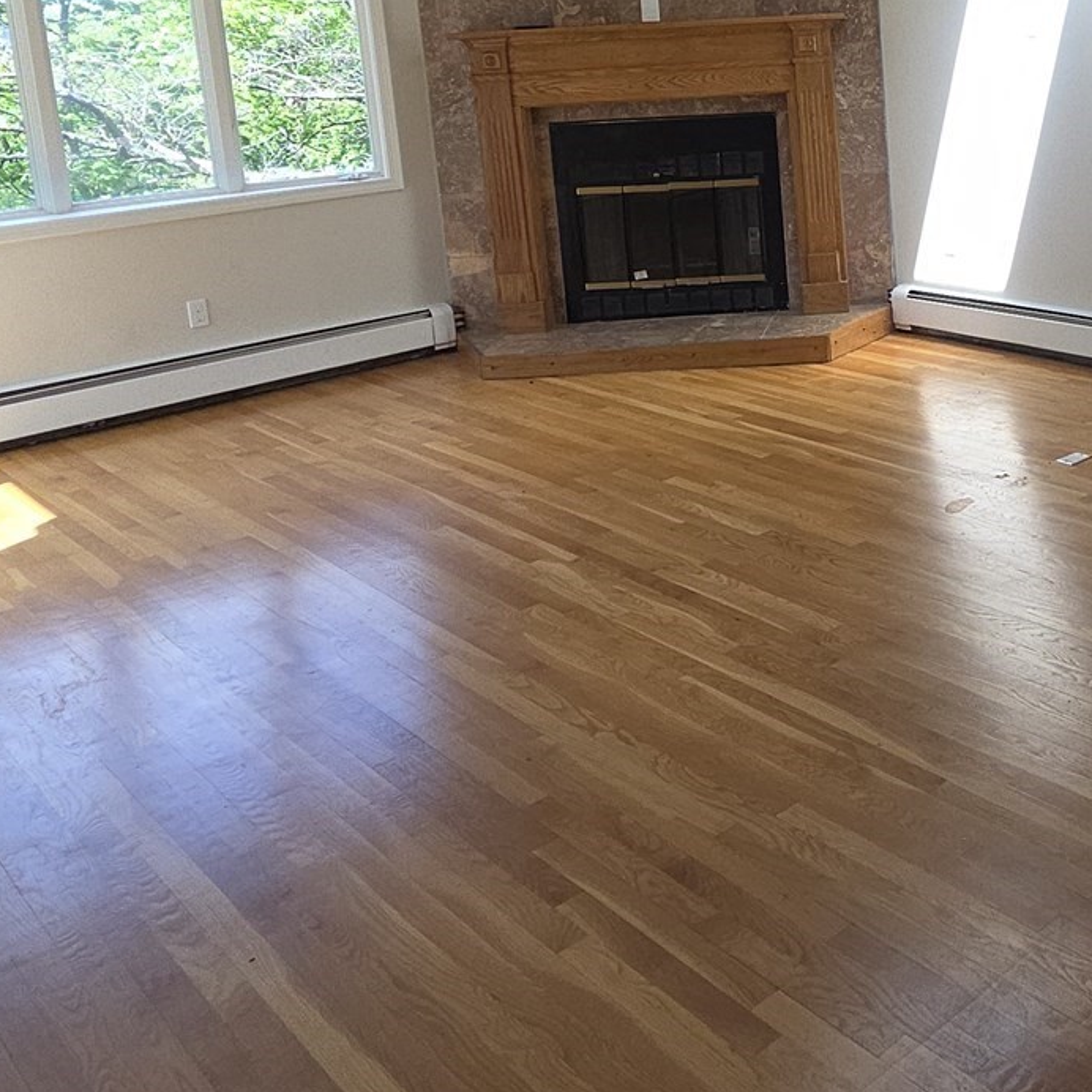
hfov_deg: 43.0
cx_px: 1042
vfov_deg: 45.9
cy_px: 215
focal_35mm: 34
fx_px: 1213
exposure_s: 1/210
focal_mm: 2.2
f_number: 2.2
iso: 50
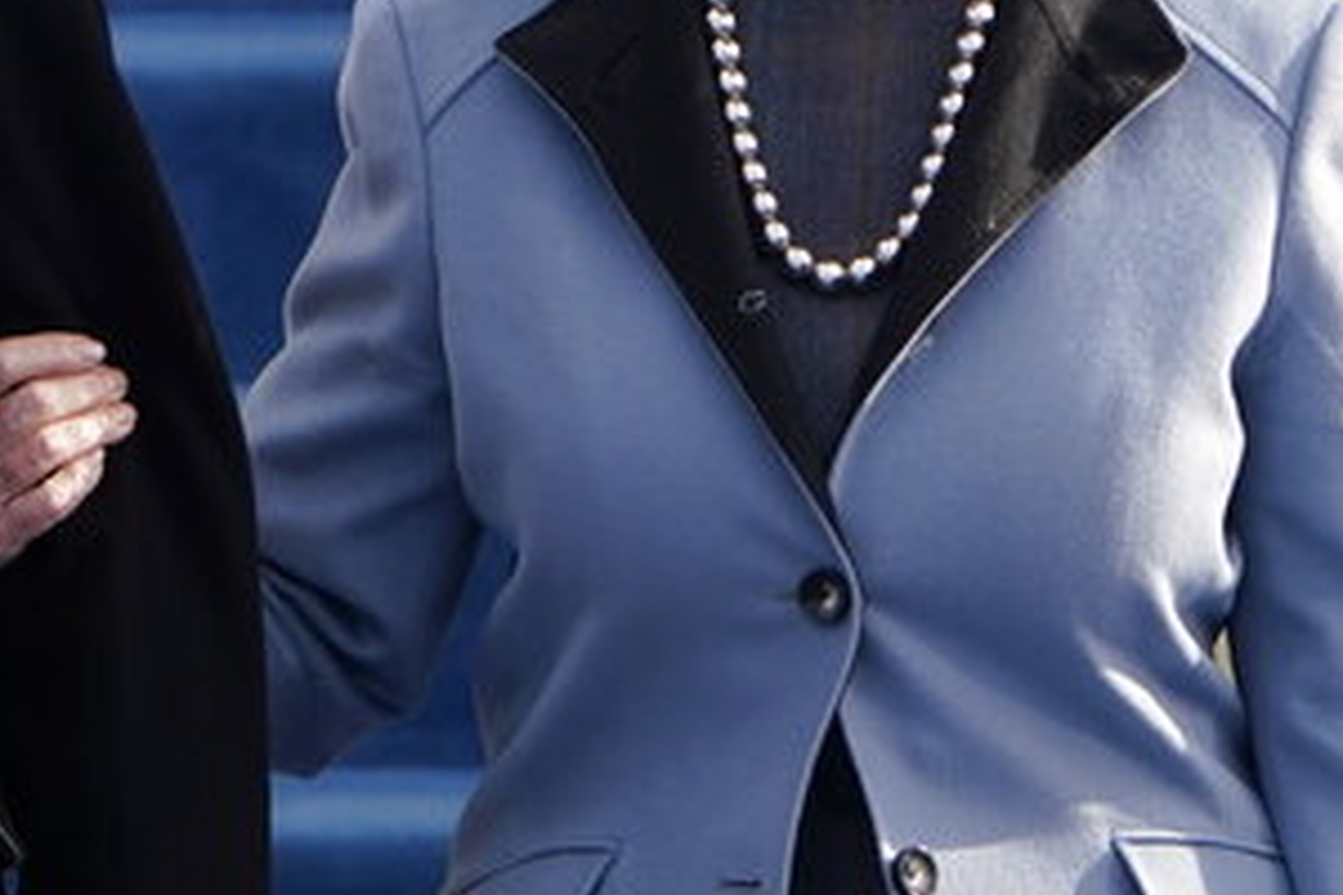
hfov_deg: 0.7
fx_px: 106872
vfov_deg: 0.5
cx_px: -148
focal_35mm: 2865
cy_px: -7
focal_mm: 840
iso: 640
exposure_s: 1/800
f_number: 9
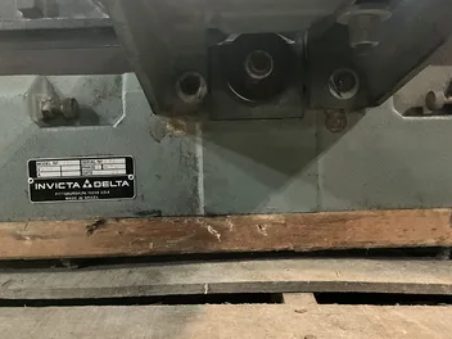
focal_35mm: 33
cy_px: 168
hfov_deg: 55.3
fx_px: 431
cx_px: 232
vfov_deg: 42.9
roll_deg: +1.3
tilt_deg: -8.7
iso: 640
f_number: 1.8
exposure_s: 1/22
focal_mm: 3
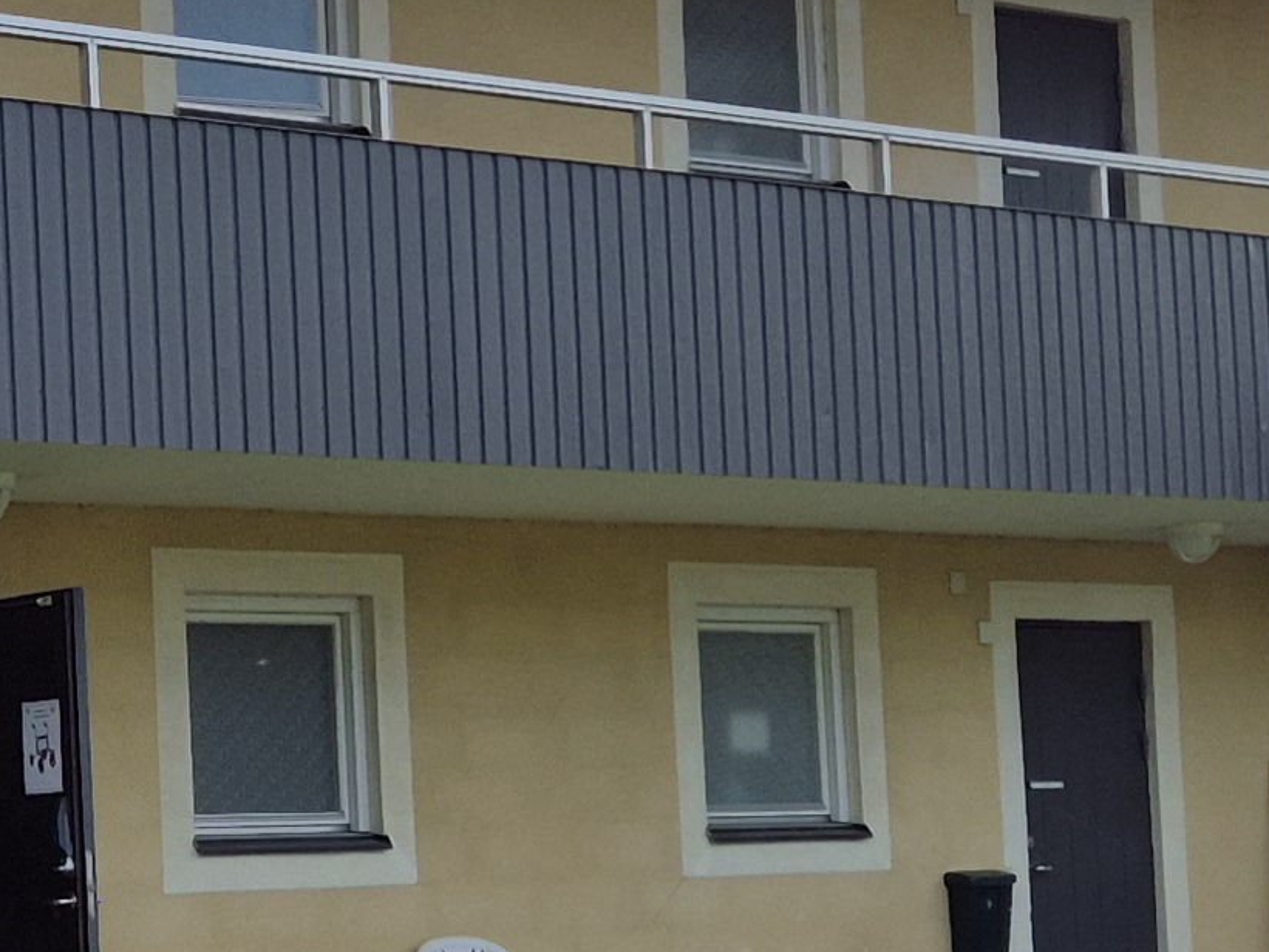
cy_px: 729
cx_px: 73
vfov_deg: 13.2
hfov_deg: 17.3
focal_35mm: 112
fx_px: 4106
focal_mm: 5.4
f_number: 1.8
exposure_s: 1/3072
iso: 25
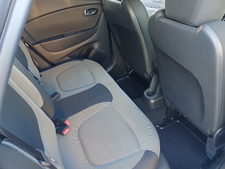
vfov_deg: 51.4
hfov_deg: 65.3
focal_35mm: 27
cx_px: 112
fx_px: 175
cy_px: 84
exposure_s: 1/25
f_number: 1.8
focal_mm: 3.98
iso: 320
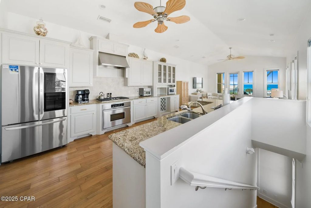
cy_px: 104
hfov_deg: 112.6
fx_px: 104
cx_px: 156
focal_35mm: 12
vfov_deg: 90.1
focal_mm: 12
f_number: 7.1
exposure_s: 1/6
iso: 125
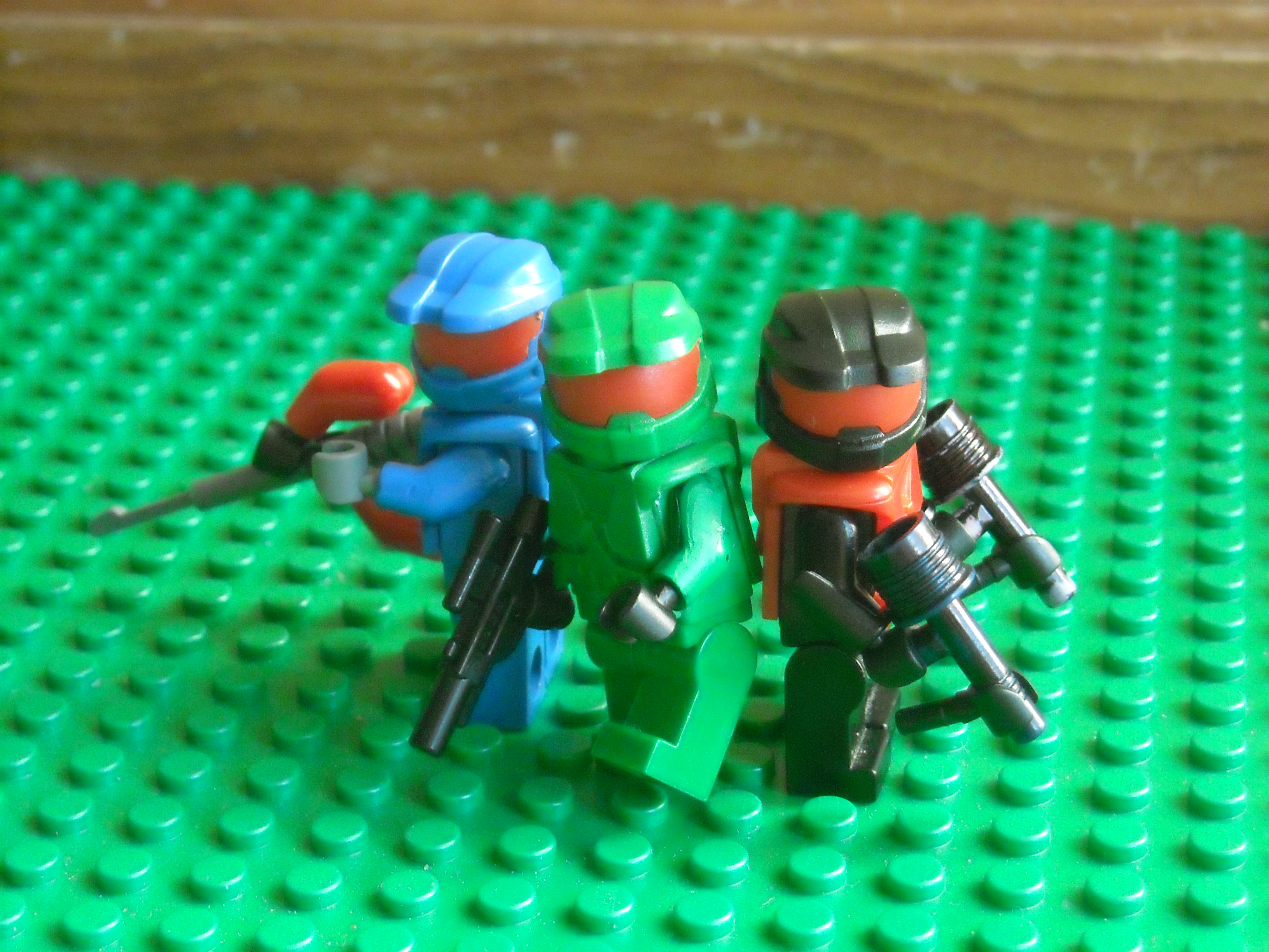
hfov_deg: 20.9
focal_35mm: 94
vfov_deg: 15.7
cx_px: 634
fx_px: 3446
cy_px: 476
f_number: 4.4
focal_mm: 15.32
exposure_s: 1/96
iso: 800
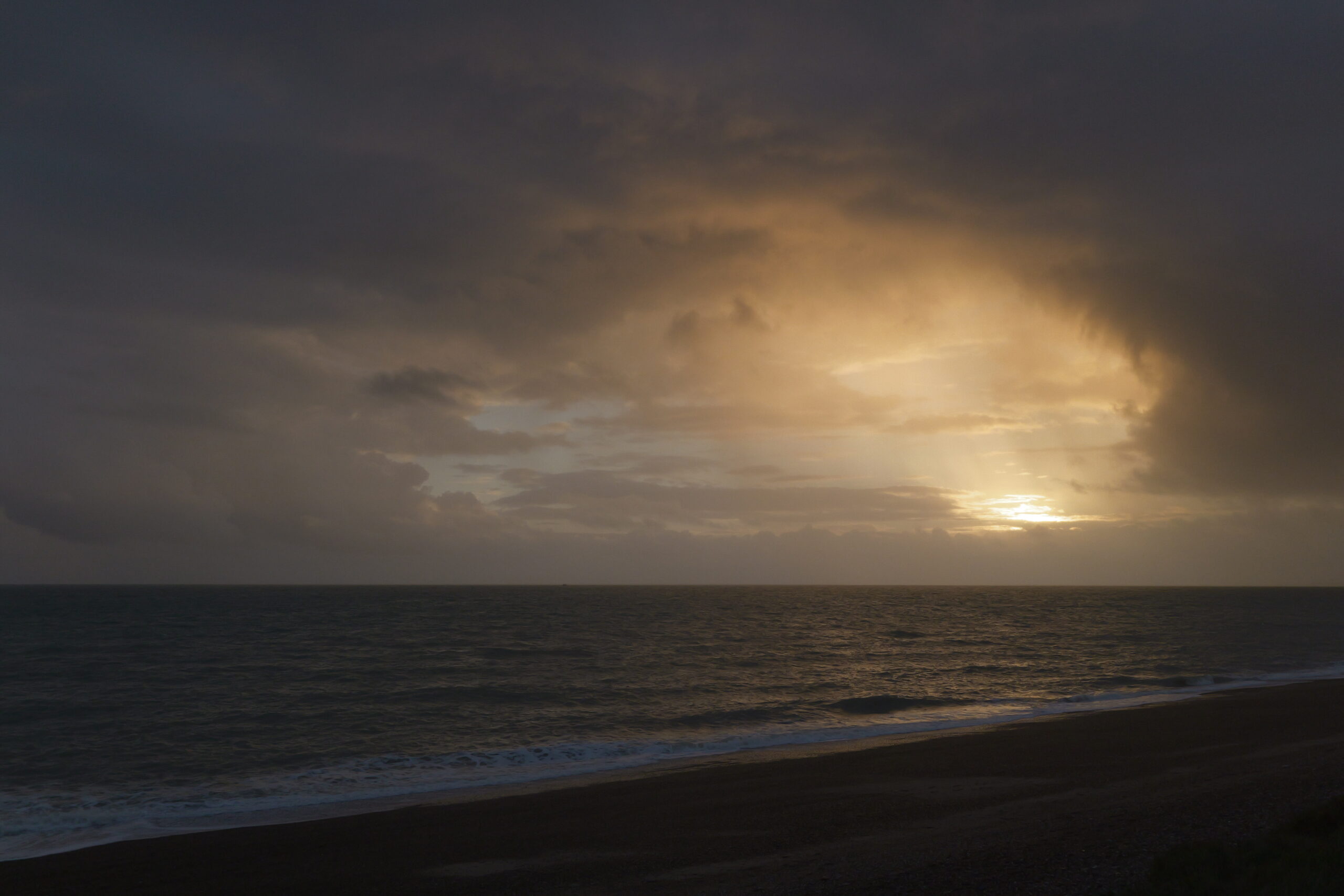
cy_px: 448
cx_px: 672
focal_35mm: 31
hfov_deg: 60.3
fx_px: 1157
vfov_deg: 42.3
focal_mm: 31
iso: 2500
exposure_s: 1/2000
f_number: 9
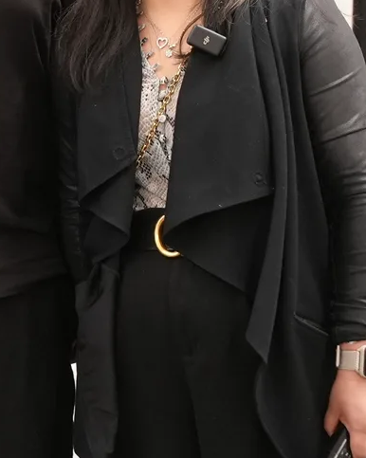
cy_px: 53
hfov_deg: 8.0
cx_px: -401
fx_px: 2466
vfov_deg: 10.6
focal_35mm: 182
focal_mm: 52
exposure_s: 1/160
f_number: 4
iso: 4000
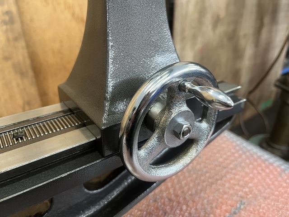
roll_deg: -0.1
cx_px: 144
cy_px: 108
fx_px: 217
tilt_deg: -28.5
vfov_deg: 53.1
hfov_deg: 67.3
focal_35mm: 26
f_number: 1.6
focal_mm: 5.1
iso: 250
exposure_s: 1/60
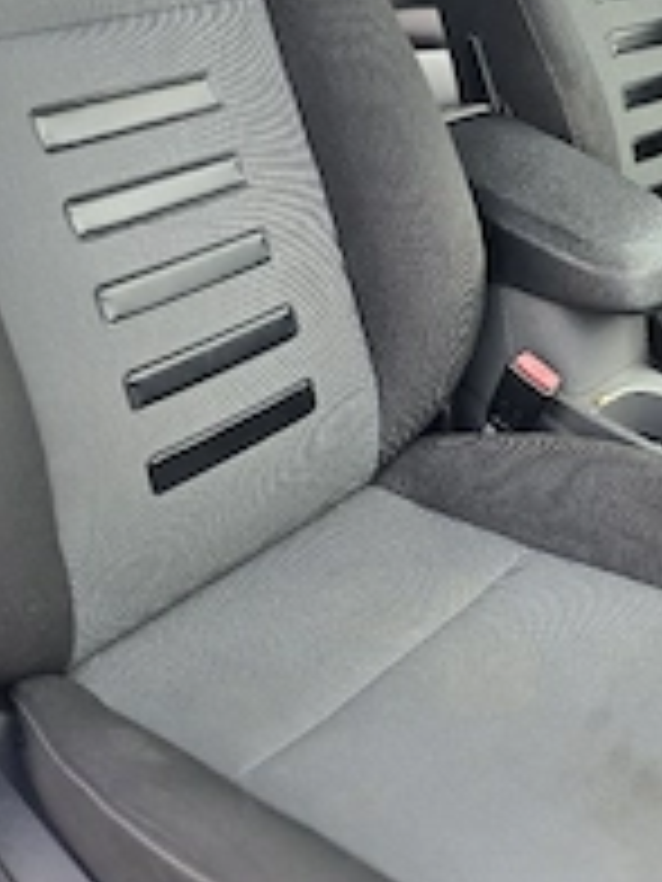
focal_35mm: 47
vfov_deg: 39.4
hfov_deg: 29.6
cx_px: 590
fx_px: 1198
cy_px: 225
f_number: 1.7
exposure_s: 1/101
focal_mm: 6.3
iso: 20
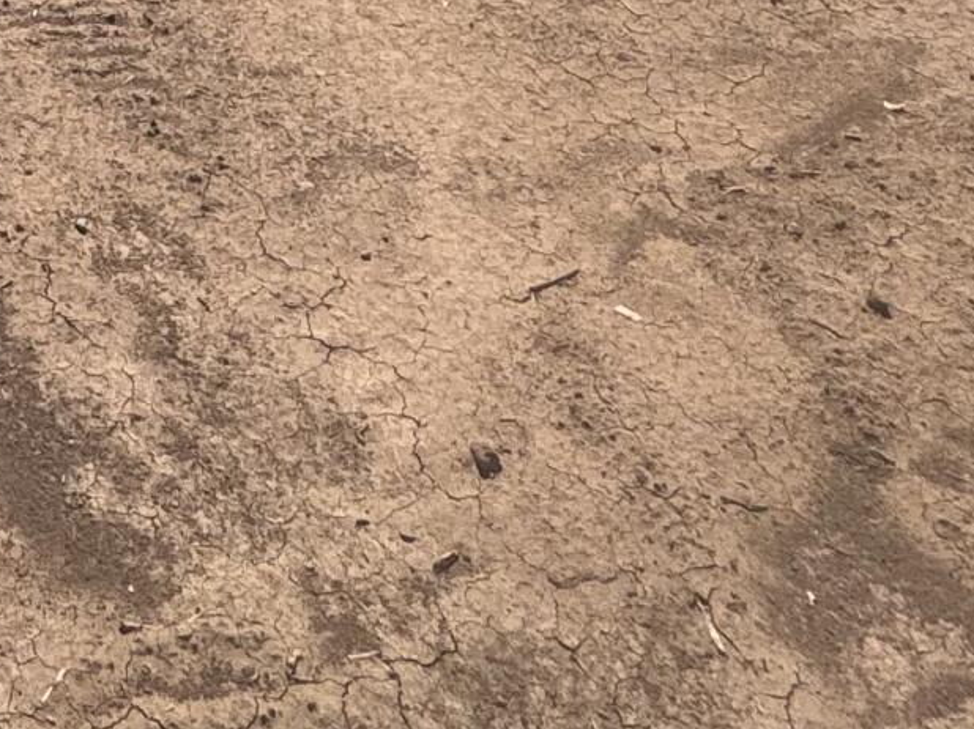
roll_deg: -0.2
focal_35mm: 68
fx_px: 1913
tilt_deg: -4.0
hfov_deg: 25.5
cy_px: -823
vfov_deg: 15.8
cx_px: -206
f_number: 2.2
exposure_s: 1/2770
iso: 50
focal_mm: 2.22
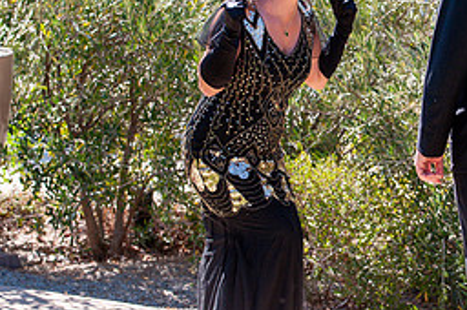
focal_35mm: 222
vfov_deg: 6.2
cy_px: 119
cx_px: 378
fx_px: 2876
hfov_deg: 9.3
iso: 500
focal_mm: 98
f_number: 4
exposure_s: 1/2000
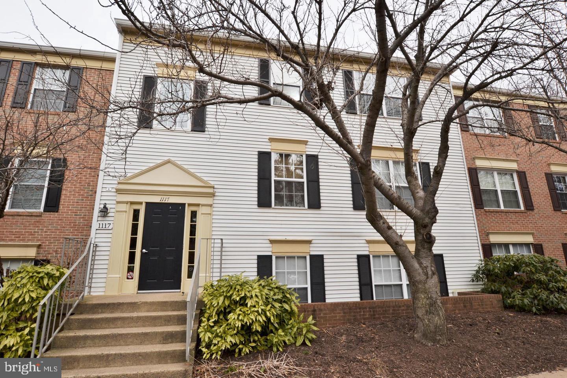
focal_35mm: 20
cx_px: 284
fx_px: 307
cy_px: 189
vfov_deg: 63.2
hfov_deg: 85.4
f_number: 8
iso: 100
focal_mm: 13
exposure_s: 1/200
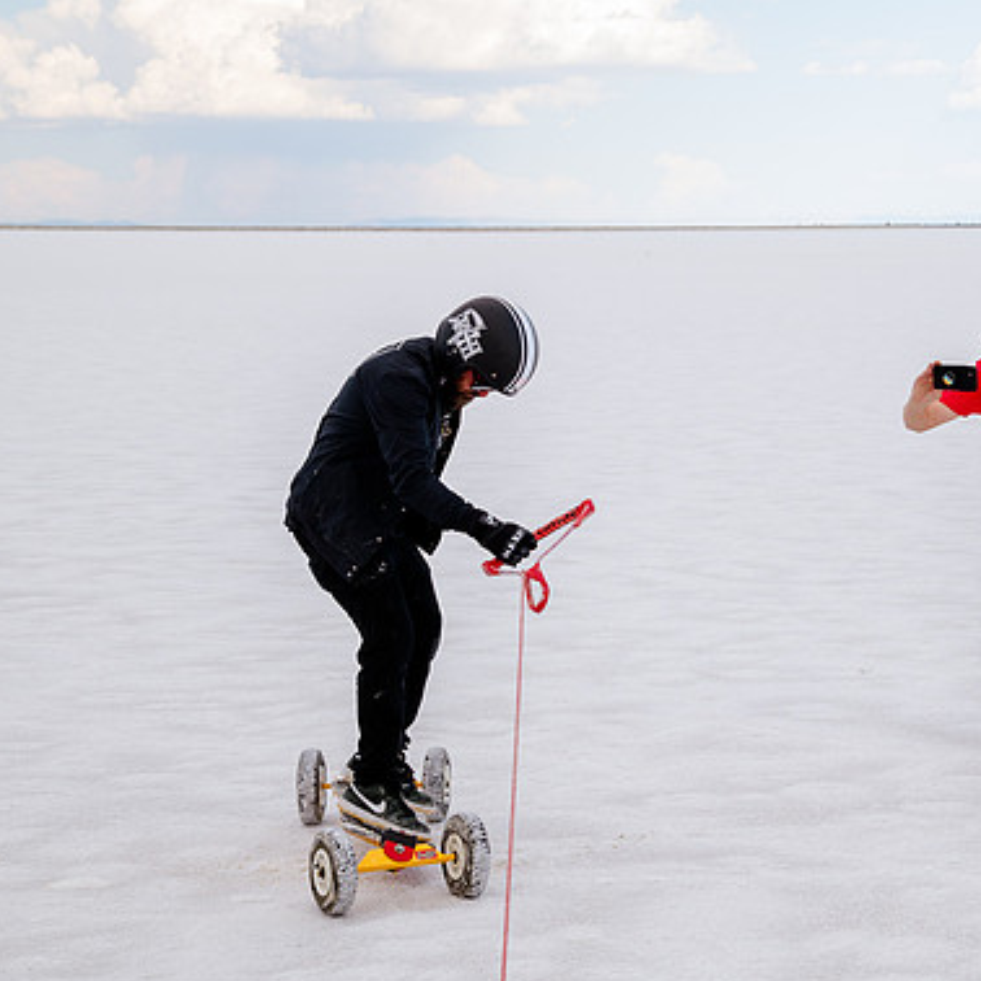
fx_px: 3014
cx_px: 774
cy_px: 460
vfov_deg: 18.5
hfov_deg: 18.3
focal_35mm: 94
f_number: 8
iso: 400
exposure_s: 1/400
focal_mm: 65
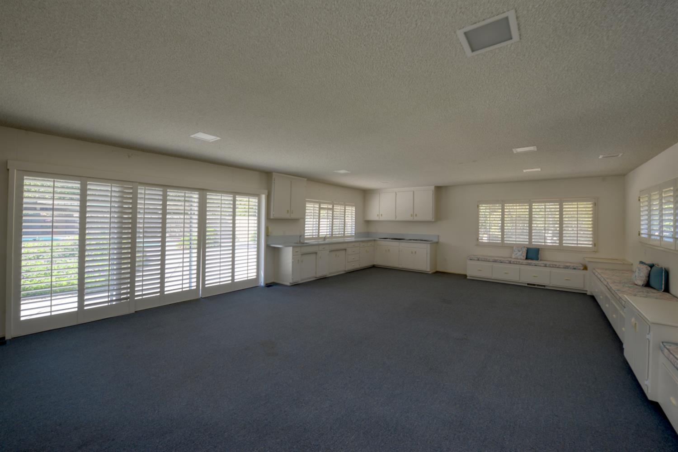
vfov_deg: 81.2
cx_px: 339
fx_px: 264
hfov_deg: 104.3
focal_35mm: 14
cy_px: 226
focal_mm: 14
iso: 400
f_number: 10
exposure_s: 1/30
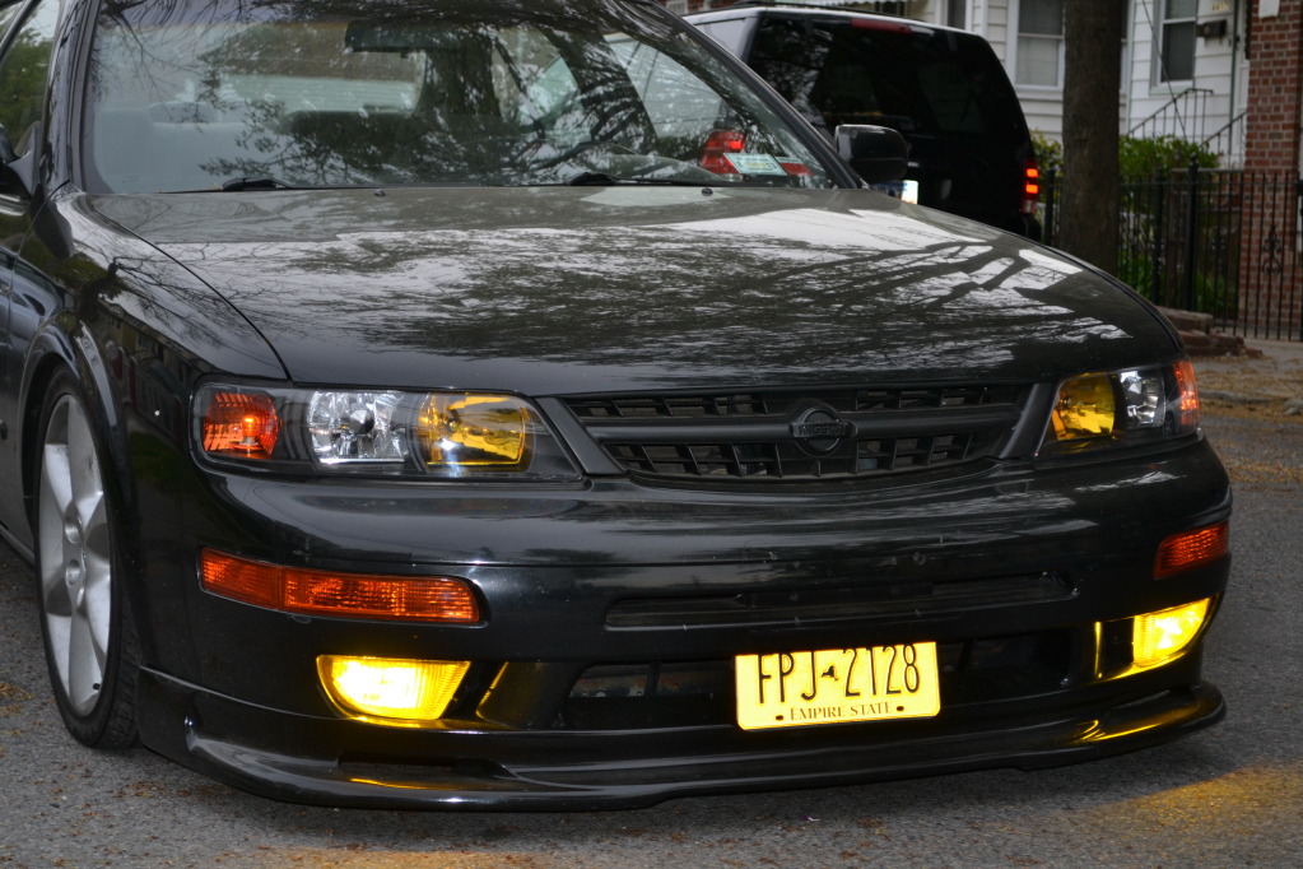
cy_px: 434
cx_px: 652
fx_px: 2606
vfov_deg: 18.9
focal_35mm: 72
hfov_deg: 28.1
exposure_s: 1/125
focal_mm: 48
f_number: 5.3
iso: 250
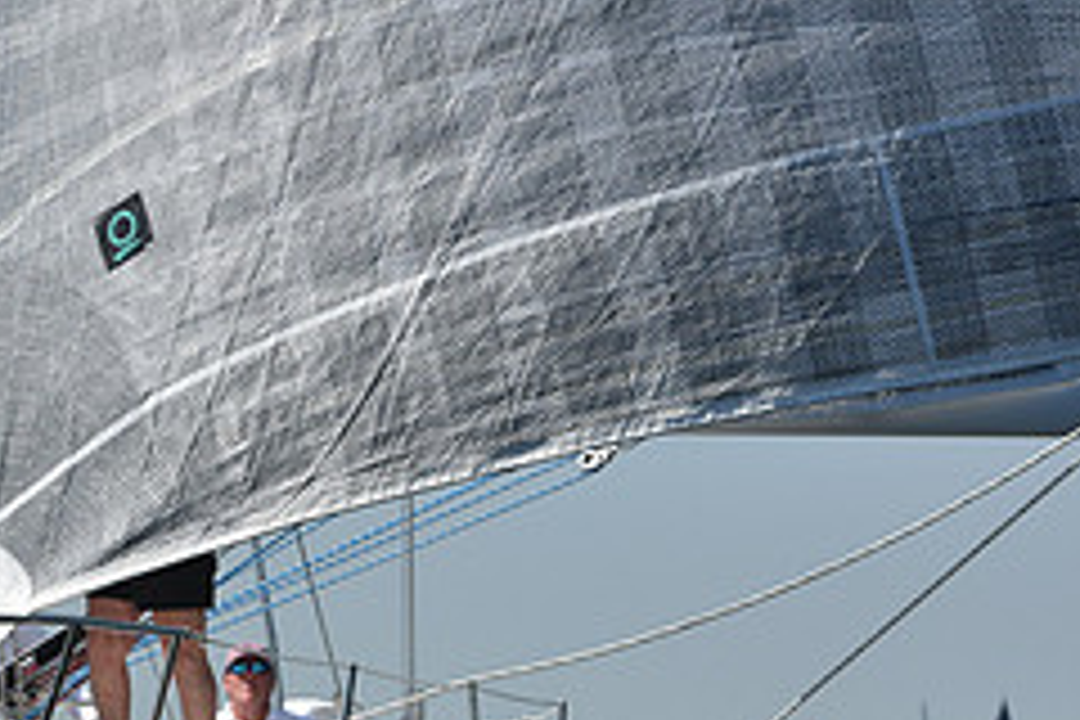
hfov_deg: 6.3
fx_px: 9779
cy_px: 830
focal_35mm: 326
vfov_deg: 4.2
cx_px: -9
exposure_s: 1/1250
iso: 250
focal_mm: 135
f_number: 9
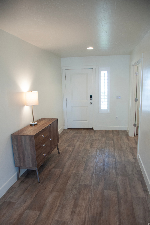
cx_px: 75
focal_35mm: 27
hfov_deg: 47.8
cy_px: 112
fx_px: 169
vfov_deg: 67.4
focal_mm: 18
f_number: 3.5
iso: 800
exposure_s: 1/60
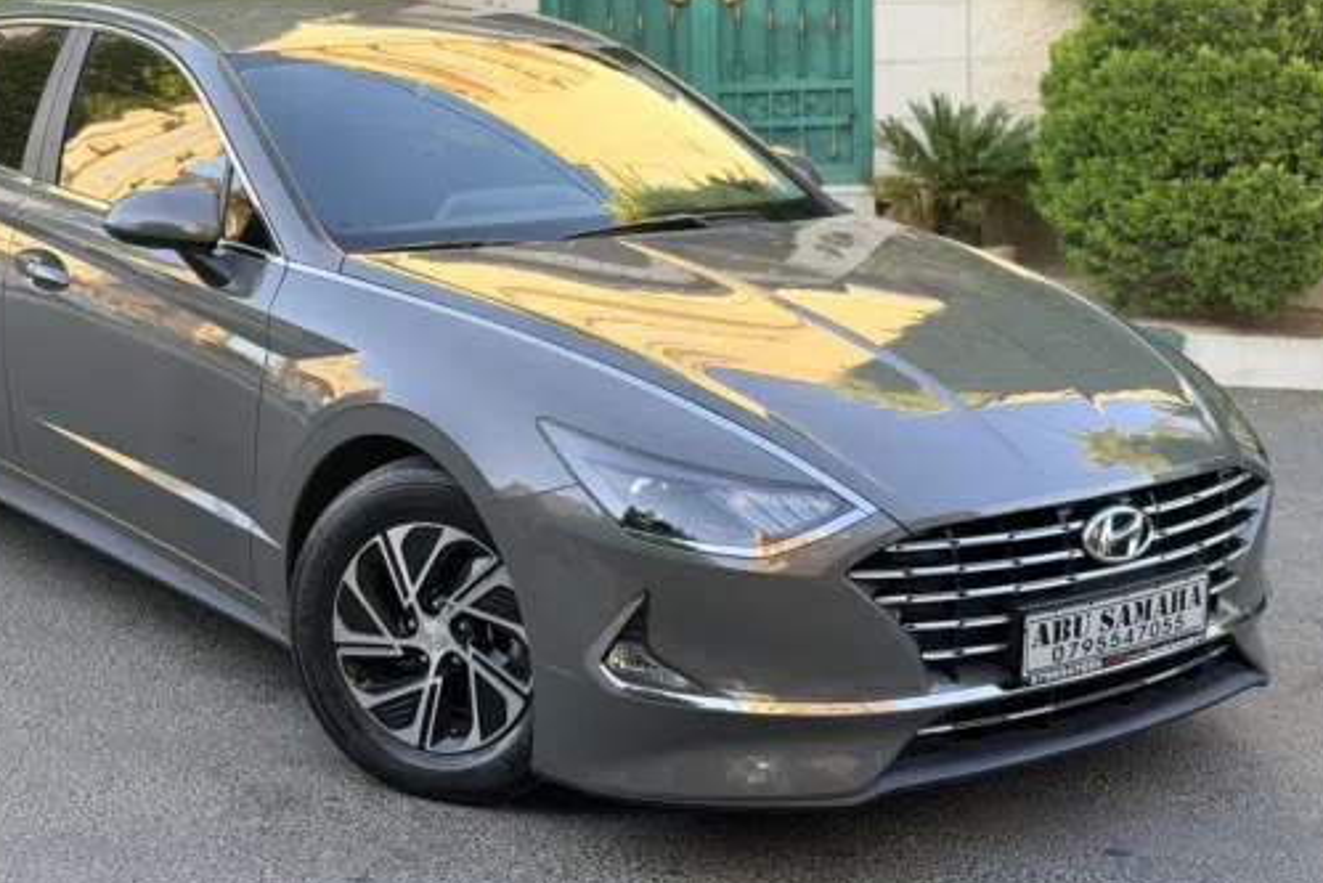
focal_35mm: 64
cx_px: 514
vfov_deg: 21.2
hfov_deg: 31.3
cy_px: 284
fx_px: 2353
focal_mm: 6.76
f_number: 1.78
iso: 80
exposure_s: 1/263
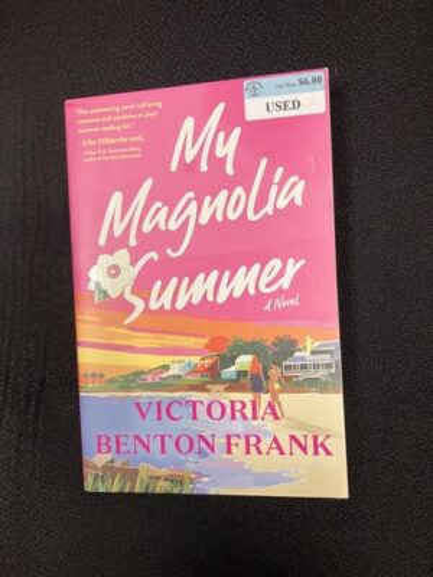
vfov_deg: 63.4
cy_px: 288
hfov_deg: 49.7
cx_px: 216
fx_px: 467
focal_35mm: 28
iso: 100
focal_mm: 3.99
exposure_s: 1/60
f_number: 1.8
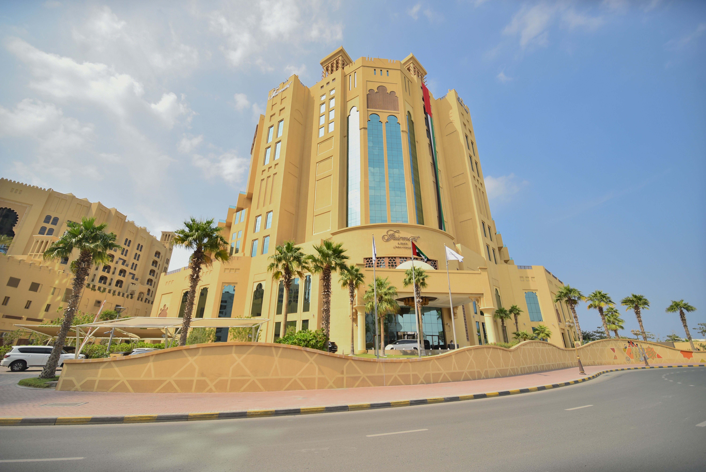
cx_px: 353
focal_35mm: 14
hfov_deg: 104.2
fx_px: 275
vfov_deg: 81.3
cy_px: 236
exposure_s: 1/2000
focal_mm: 14
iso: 200
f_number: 2.8
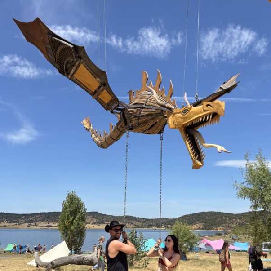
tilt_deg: +4.9
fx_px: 345
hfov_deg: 42.8
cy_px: 191
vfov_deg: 42.0
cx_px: 145
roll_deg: -0.7
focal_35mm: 39
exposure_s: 1/4630
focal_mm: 5.96
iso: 50
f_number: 1.6
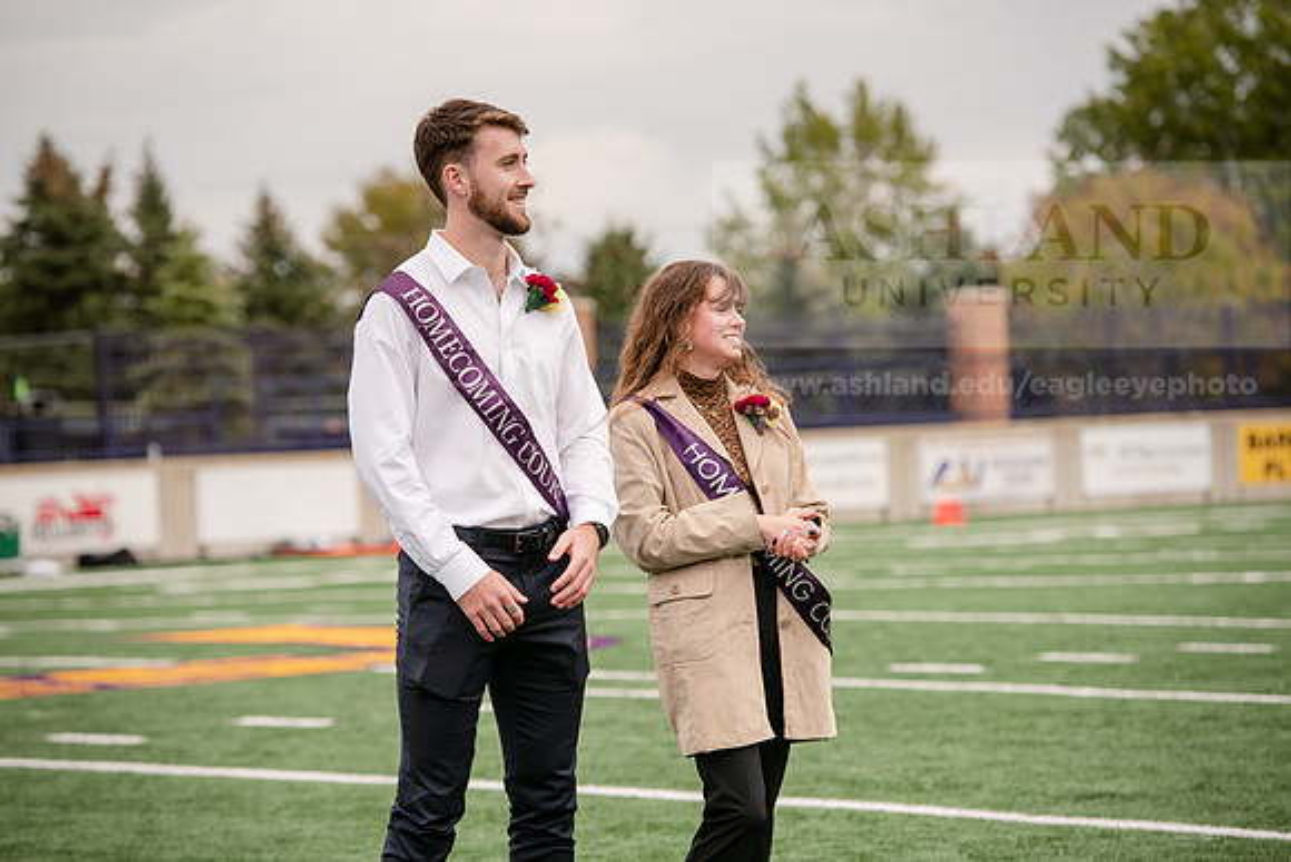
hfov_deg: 12.8
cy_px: 431
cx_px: 646
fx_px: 5739
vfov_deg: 8.6
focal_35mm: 160
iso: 320
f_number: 4.5
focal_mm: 160
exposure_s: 1/1250
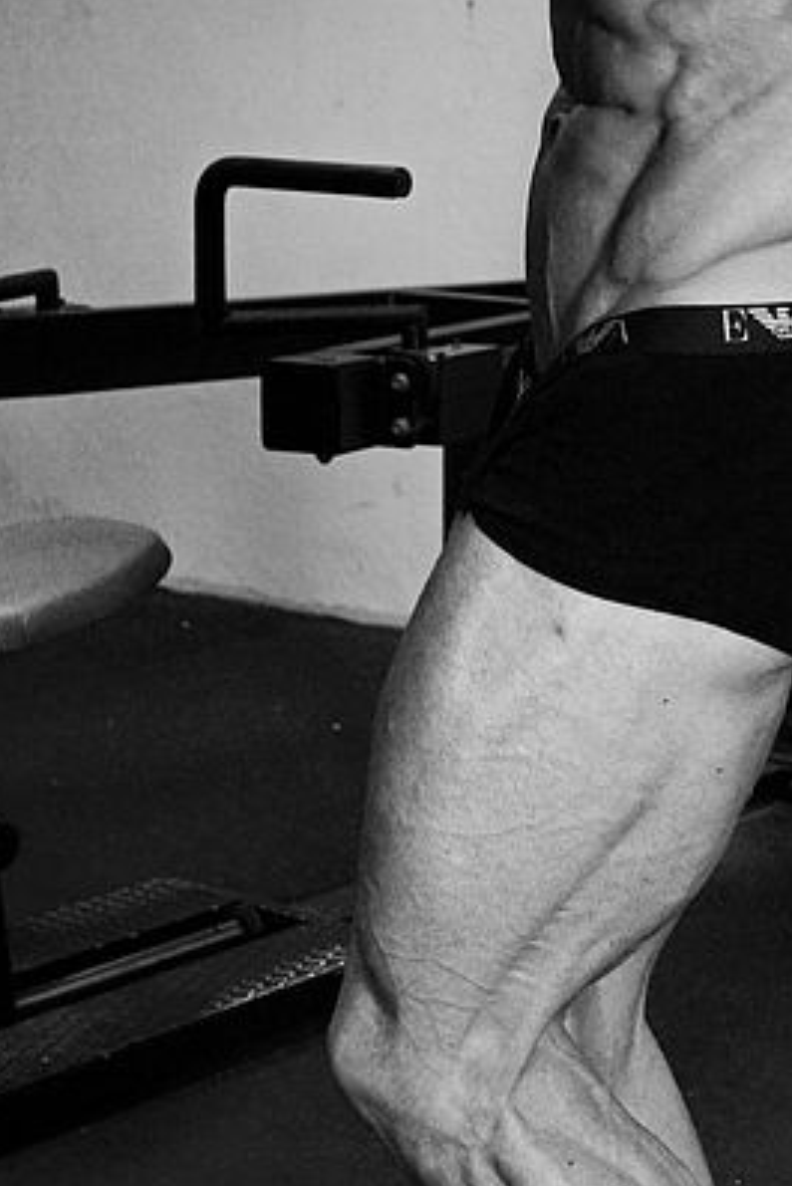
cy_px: 415
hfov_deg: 15.5
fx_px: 2868
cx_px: 702
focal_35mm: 87
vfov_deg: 23.3
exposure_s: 1/250
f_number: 3.5
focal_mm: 32
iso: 3600
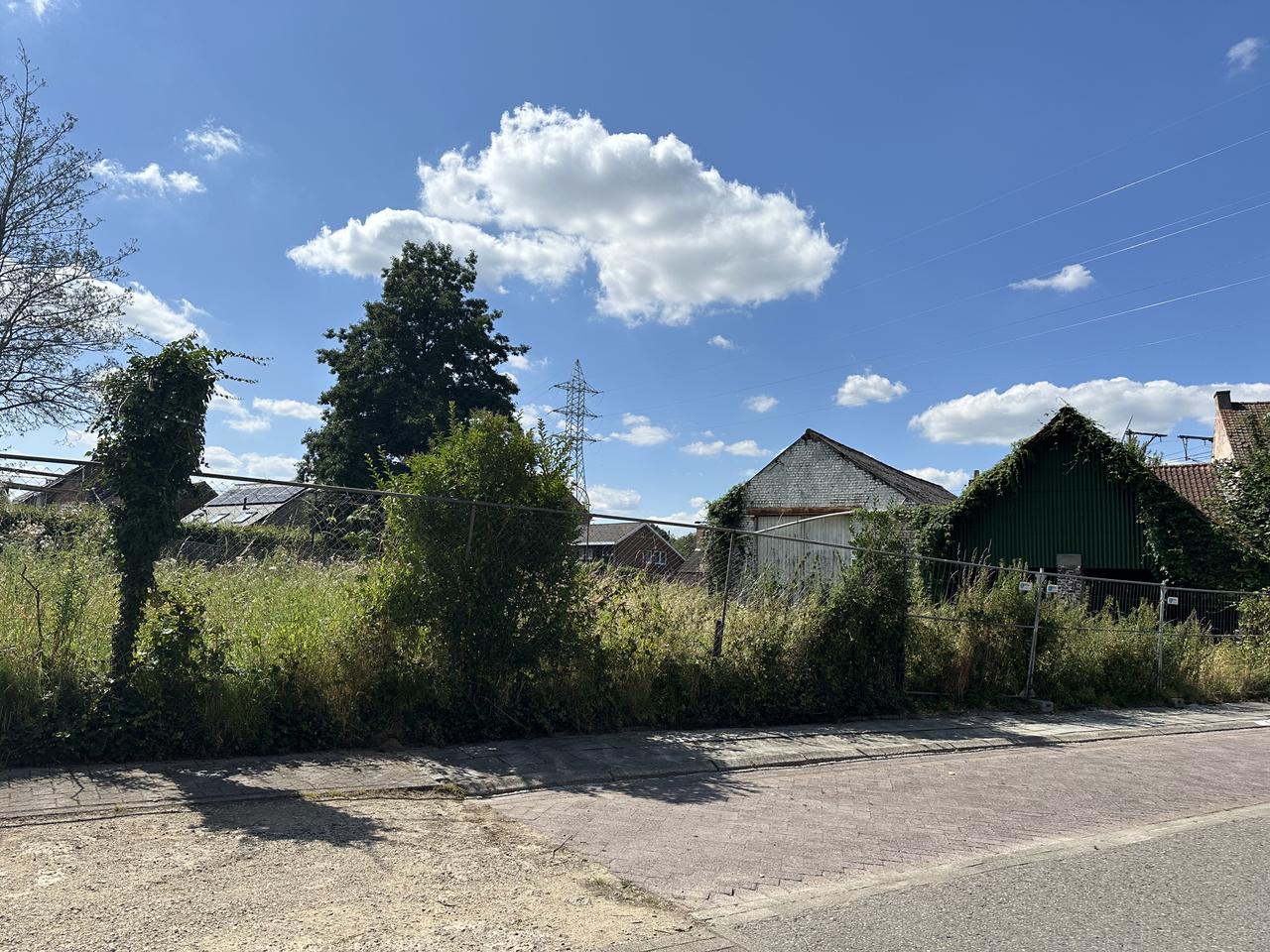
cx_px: 635
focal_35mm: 24
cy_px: 476
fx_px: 881
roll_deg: -0.8
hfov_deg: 71.6
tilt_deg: +6.9
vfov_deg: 56.8
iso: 80
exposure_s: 1/7576
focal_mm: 6.86
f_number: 1.78
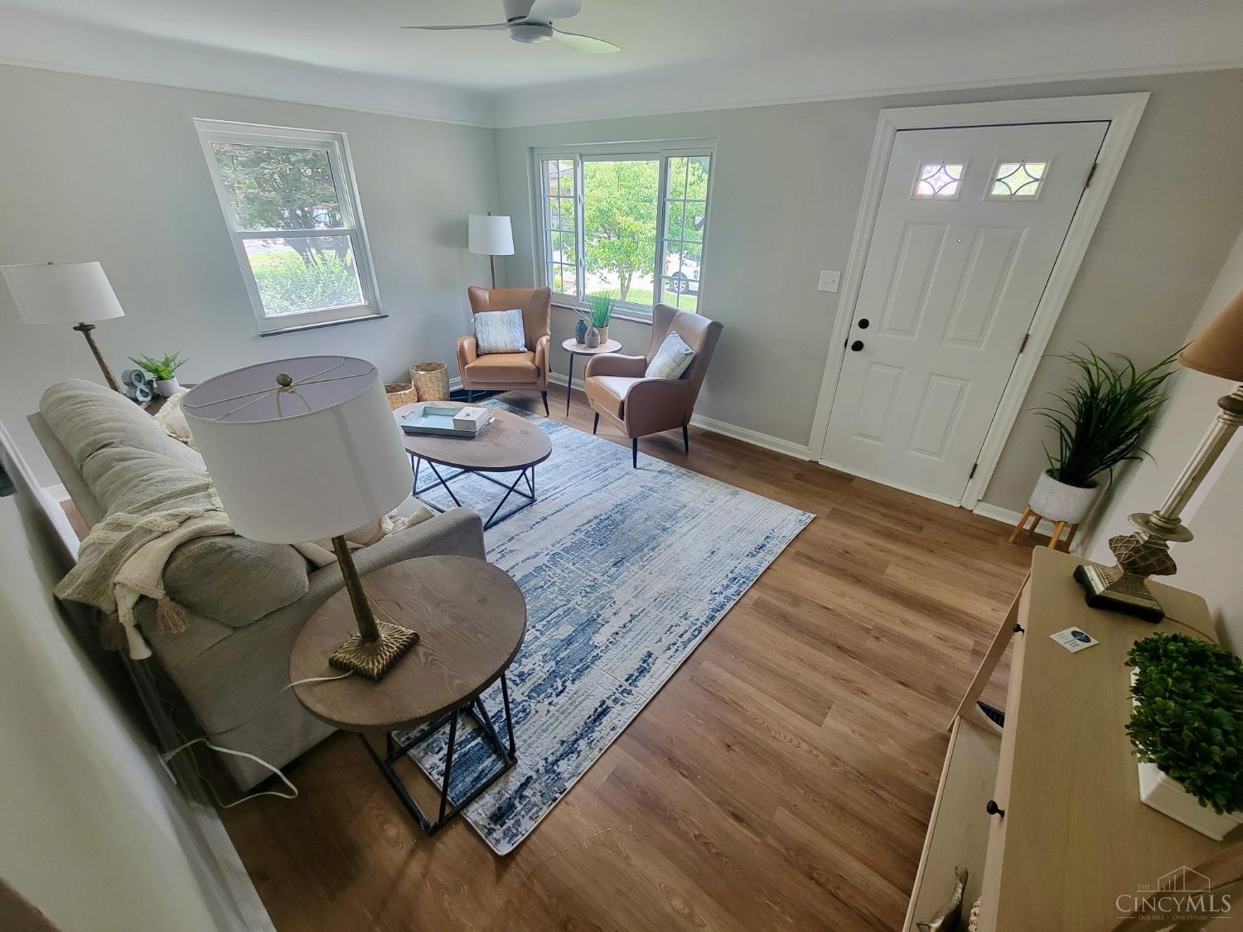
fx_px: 467
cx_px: 622
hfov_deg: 106.2
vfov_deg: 89.9
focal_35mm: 13
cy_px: 466
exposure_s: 1/60
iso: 160
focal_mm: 2.2
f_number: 2.2
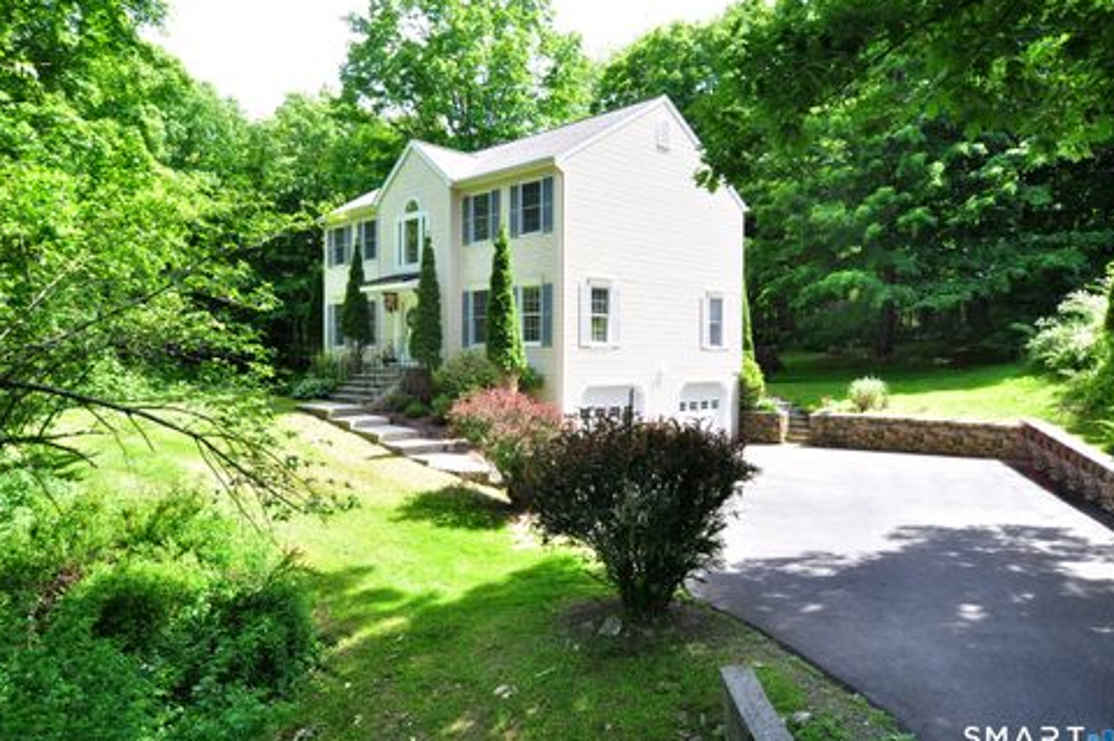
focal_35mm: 25
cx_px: 557
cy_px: 372
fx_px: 773
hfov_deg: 71.6
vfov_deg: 51.2
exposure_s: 1/125
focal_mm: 16
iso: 640
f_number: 9
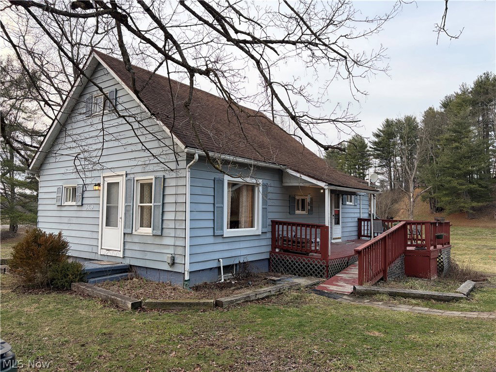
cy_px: 186
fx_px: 373
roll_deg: -0.7
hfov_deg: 67.3
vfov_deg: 53.1
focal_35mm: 26
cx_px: 248
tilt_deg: +4.3
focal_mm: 5.96
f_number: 1.6
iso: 50
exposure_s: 1/485
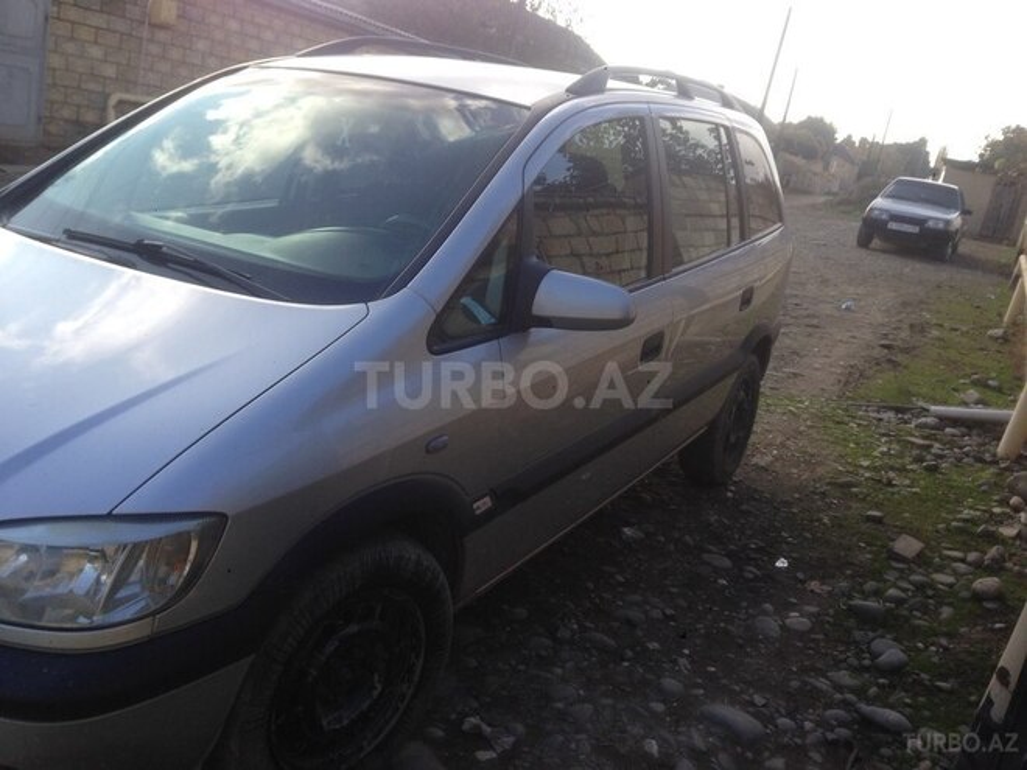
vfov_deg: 42.9
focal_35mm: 33
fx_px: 979
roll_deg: -14.5
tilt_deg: -15.6
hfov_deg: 55.4
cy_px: 385
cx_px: 514
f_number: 2.4
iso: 50
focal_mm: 4.12
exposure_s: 1/526
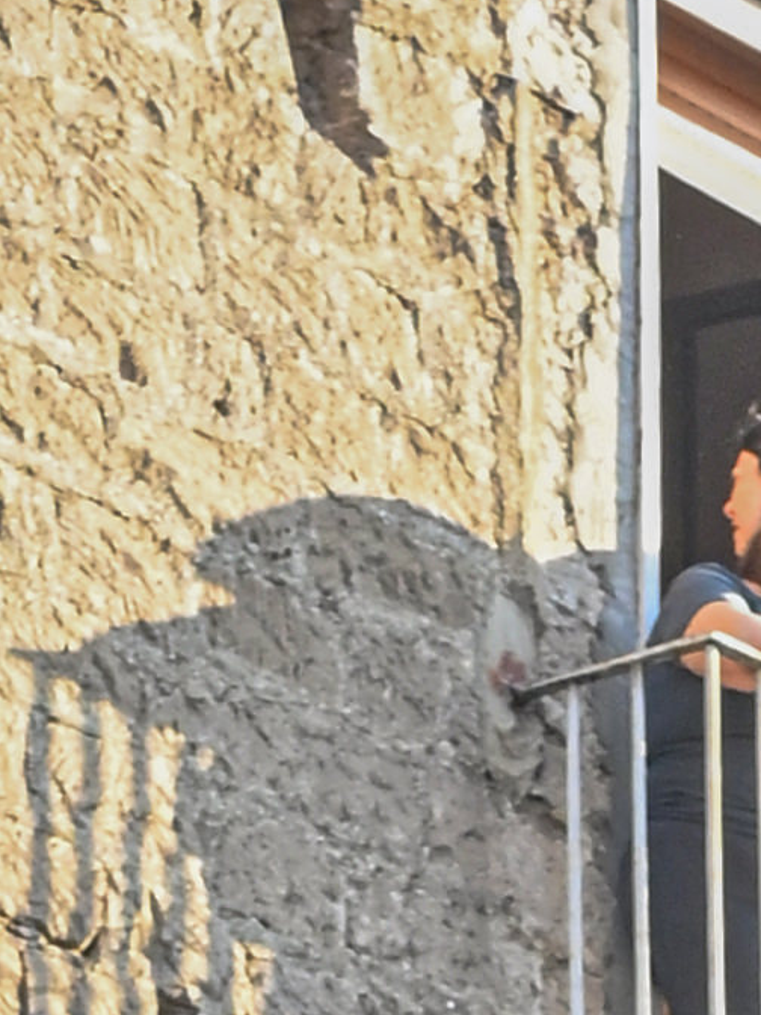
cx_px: 423
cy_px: 4509
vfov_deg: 2.6
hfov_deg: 2.0
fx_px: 21544
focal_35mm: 735
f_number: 8
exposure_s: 1/200
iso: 800
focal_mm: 85
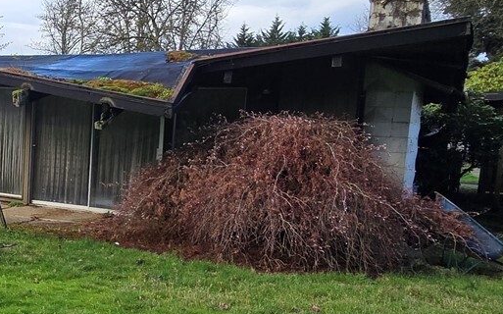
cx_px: -9
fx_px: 589
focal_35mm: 43
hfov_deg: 40.1
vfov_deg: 29.8
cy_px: 185
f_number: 2.2
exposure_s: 1/604
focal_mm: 2.2
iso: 50
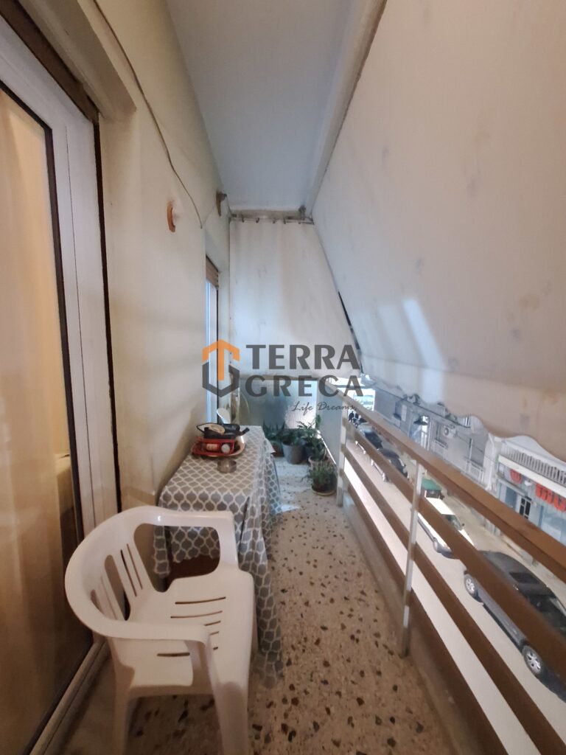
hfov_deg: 89.9
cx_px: 283
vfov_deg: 106.2
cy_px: 378
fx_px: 283
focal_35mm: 13
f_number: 2.2
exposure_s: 1/7
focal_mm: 1.74
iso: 1250
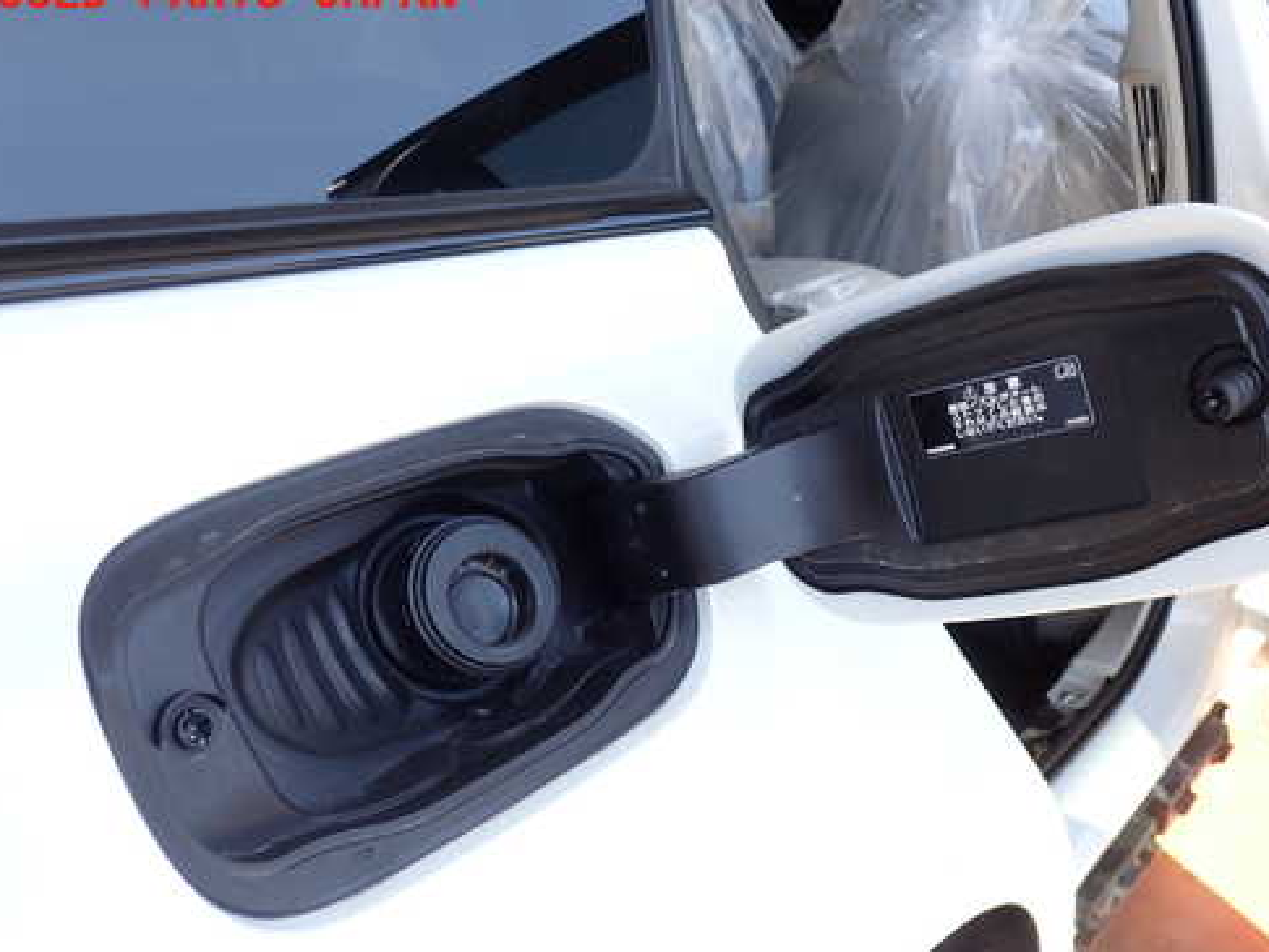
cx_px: 765
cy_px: 545
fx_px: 1357
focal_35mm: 37
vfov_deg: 38.6
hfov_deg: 49.8
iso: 100
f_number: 3.2
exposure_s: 1/125
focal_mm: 5.4
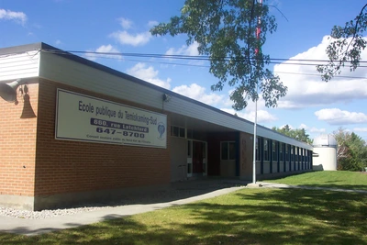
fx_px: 388
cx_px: 184
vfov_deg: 35.1
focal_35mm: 38
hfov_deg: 50.7
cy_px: 122
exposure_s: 1/700
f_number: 4.8
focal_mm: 8
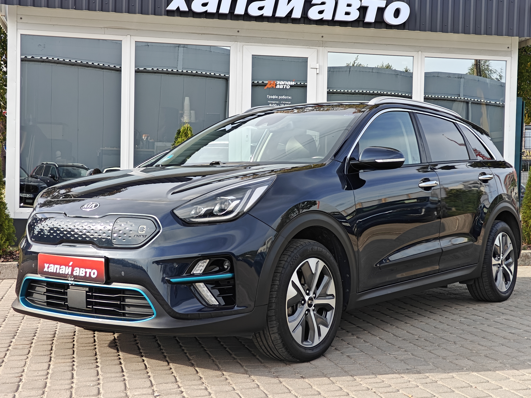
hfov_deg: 39.7
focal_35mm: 48
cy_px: 202
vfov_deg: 30.3
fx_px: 736
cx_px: 268
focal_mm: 7.08
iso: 50
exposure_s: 1/474
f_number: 2
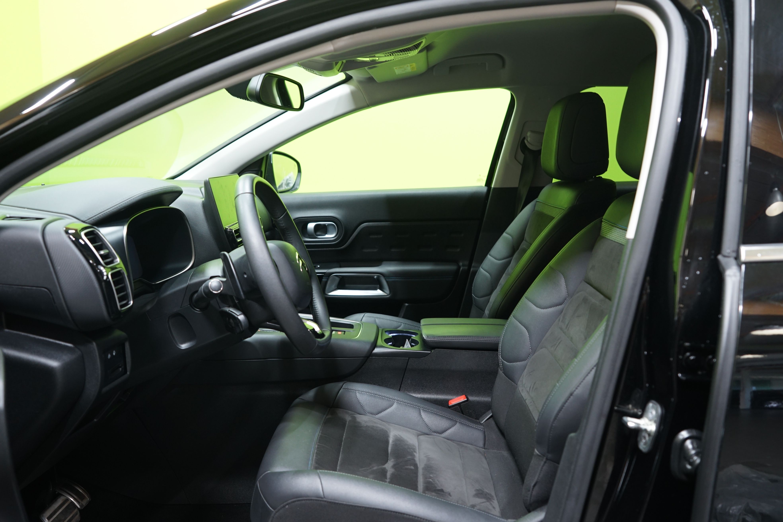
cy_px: 261
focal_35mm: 31
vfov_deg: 42.3
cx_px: 392
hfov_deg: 60.3
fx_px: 674
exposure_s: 1/20
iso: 800
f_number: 4.5
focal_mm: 31
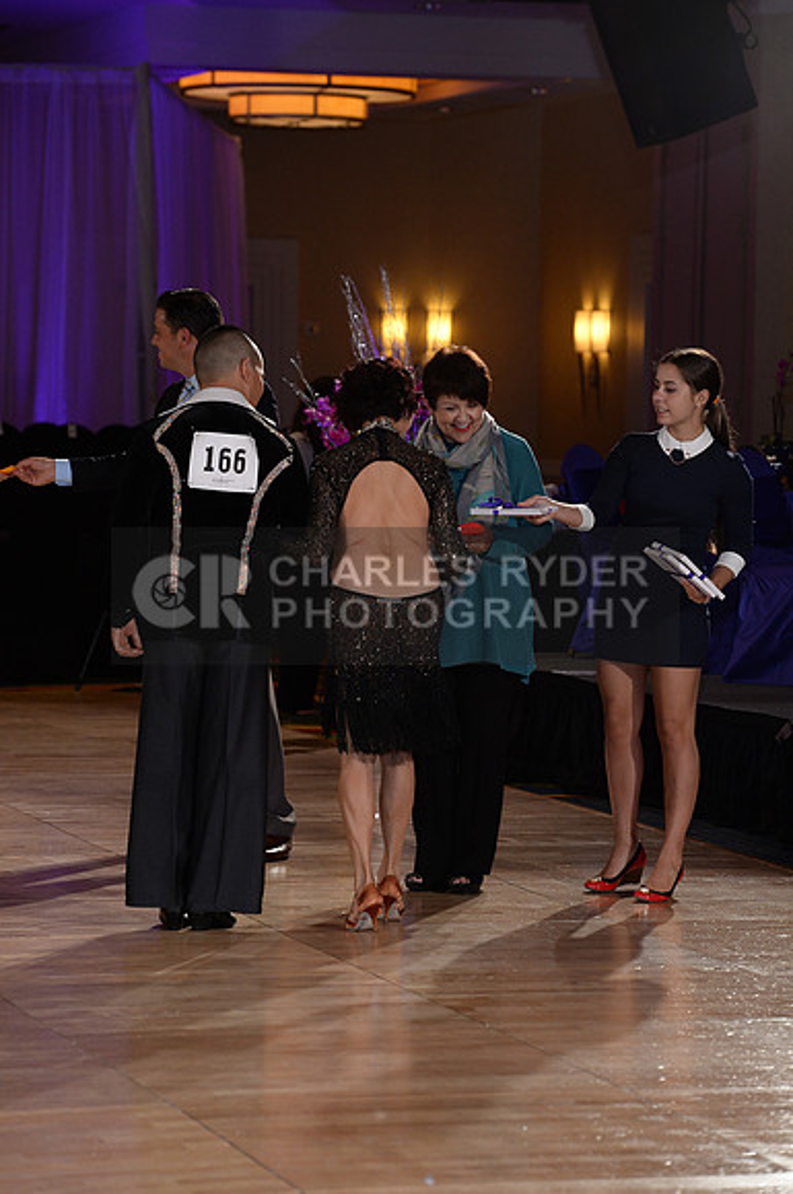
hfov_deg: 10.1
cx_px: 396
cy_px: 597
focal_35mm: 135
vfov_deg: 15.2
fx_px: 4474
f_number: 5
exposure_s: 1/250
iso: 1600
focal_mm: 135
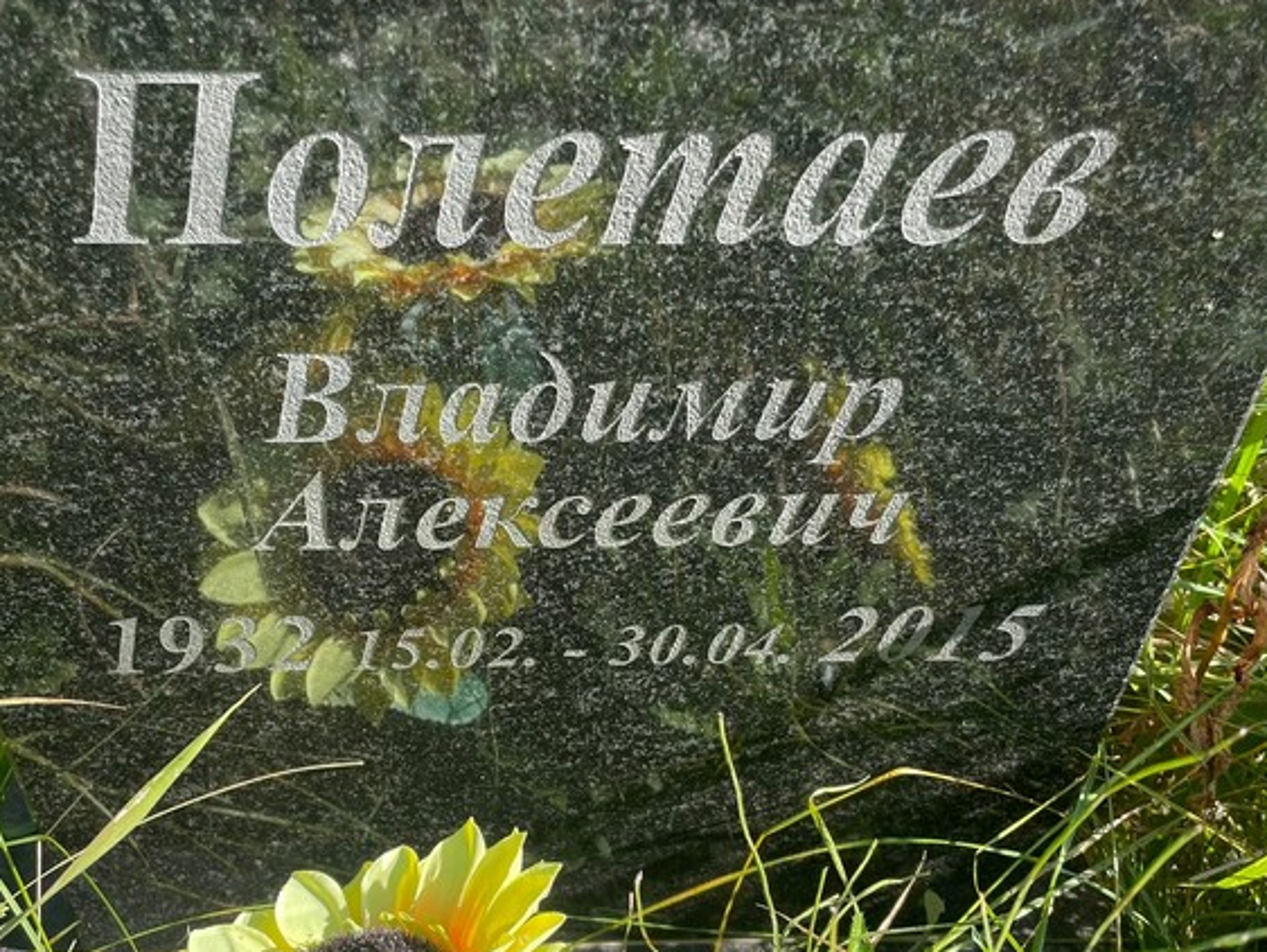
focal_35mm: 37
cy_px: 609
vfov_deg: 38.4
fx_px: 1355
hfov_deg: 50.0
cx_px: 573
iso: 32
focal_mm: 4.2
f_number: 1.6
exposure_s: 1/932
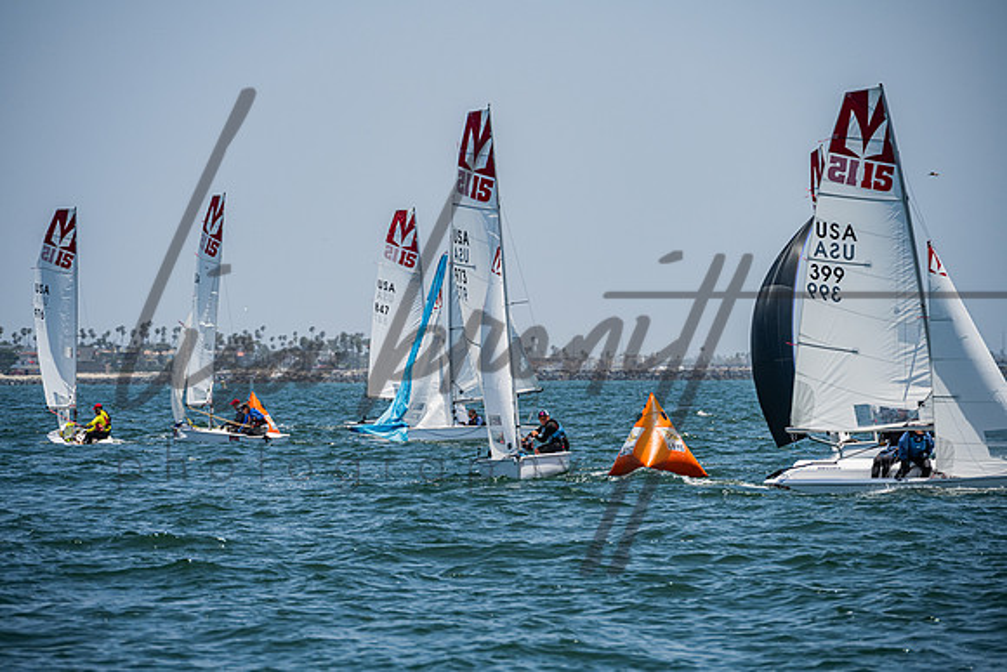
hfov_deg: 7.7
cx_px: 496
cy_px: 336
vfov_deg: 5.1
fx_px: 7477
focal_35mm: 267
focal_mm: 260
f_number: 8
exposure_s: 1/2000
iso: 400
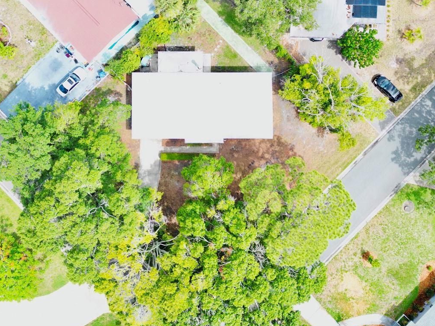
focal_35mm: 38
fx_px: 477
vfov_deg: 37.0
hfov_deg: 48.9
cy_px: 93
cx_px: 194
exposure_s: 1/1000
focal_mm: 6.72
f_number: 1.7
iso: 200
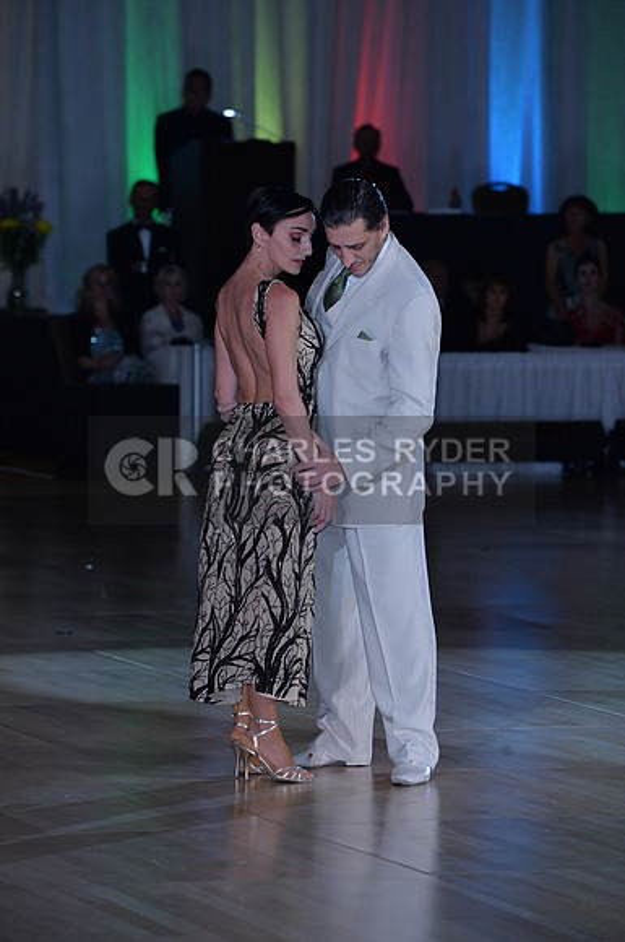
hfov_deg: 7.4
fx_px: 4832
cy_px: 471
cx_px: 312
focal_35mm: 185
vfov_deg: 11.1
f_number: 5.6
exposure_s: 1/250
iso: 2000
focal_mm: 185
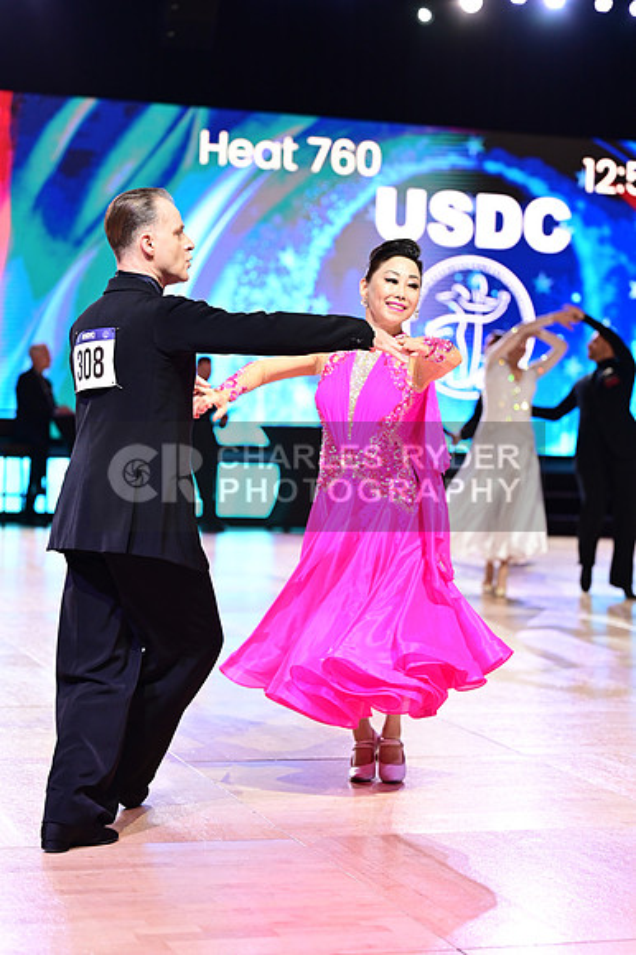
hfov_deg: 15.0
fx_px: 2414
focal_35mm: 91
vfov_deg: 22.4
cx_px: 318
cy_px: 478
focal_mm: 91
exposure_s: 1/400
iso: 1600
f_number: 2.8
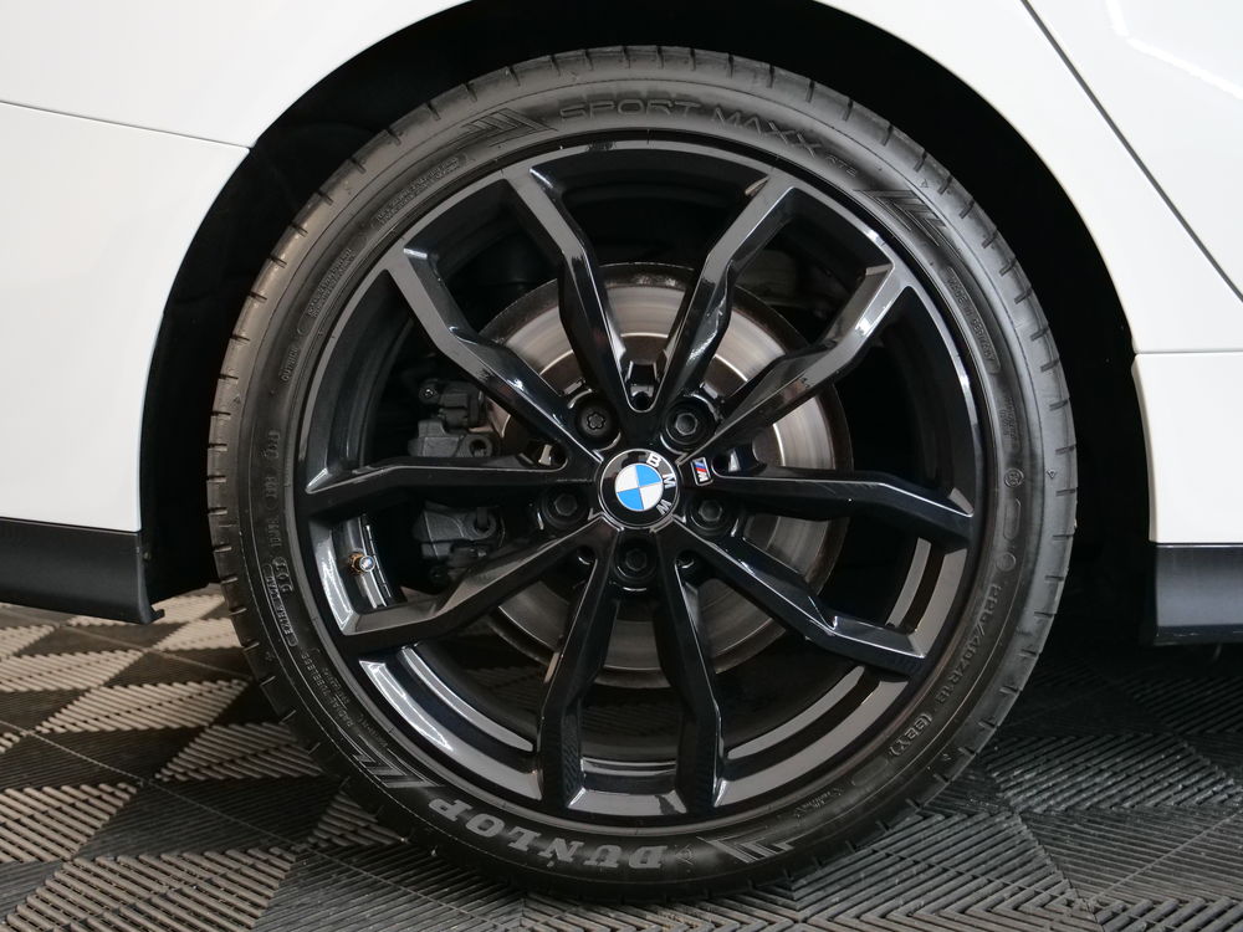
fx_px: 1580
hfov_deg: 42.9
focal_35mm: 44
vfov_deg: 32.9
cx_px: 622
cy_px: 466
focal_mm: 22
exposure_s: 1/60
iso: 2000
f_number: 3.3
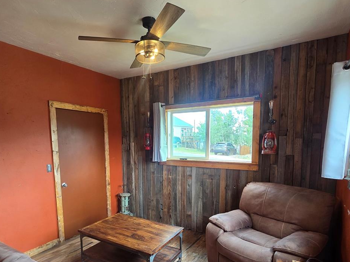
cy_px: 162
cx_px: 157
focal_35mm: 20
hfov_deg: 81.5
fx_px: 202
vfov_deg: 65.1
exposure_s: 1/60
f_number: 2.2
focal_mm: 2.2
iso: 100
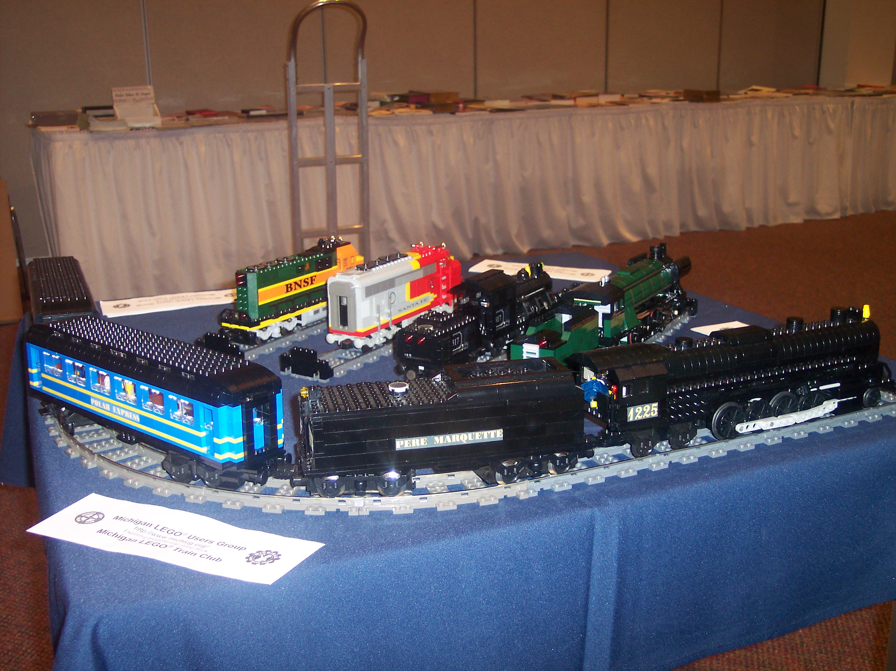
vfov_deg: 37.7
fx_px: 983
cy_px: 336
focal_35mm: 38
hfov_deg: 49.0
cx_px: 448
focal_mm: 8
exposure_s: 1/30
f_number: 2.8
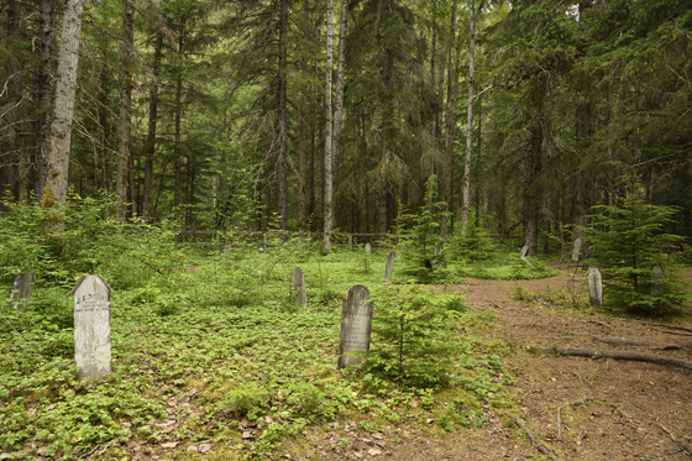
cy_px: 230
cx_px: 346
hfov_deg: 73.8
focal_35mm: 24
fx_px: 461
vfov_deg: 53.1
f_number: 11
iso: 640
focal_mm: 24
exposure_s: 1/25
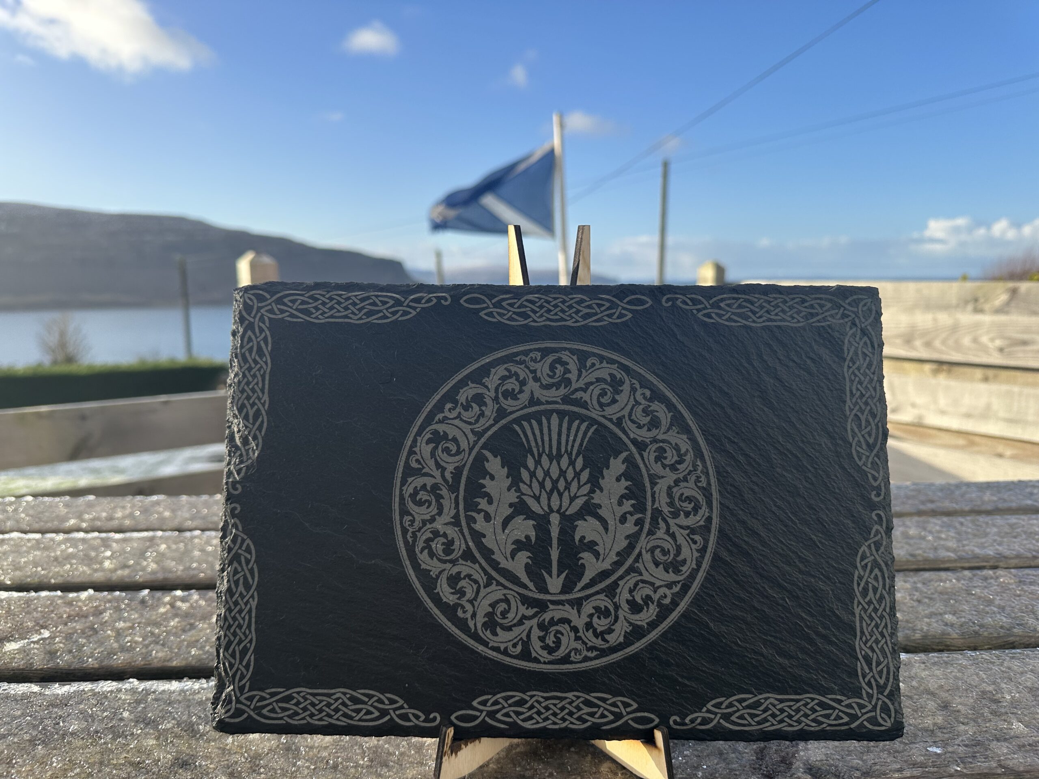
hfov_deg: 71.6
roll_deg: -0.5
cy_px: 390
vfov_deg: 56.8
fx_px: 720
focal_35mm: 24
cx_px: 520
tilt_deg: -9.2
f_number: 1.78
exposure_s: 1/2203
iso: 80
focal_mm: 6.86
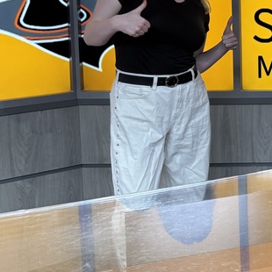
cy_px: 35
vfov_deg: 24.1
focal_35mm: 70
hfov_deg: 21.0
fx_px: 622
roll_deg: +0.2
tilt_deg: -5.6
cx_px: 405
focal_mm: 6.76
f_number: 1.78
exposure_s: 1/120
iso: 160
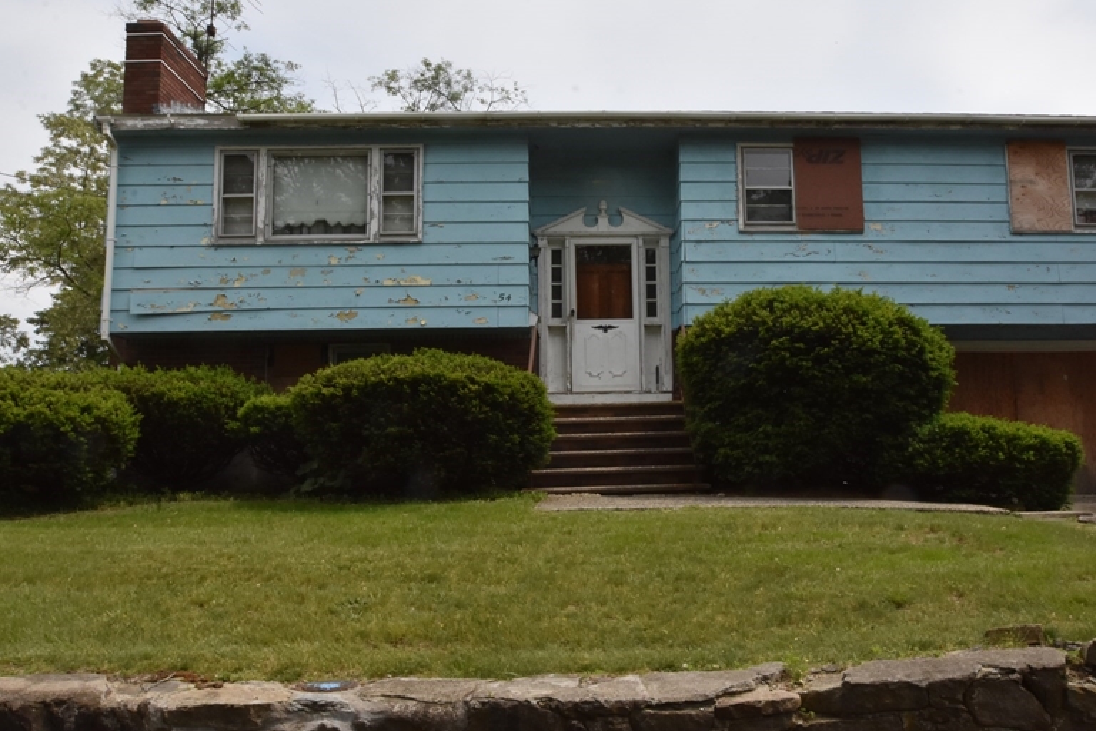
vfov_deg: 46.4
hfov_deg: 65.2
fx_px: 852
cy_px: 348
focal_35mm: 28
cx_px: 616
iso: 800
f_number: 8
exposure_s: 1/350
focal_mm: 14
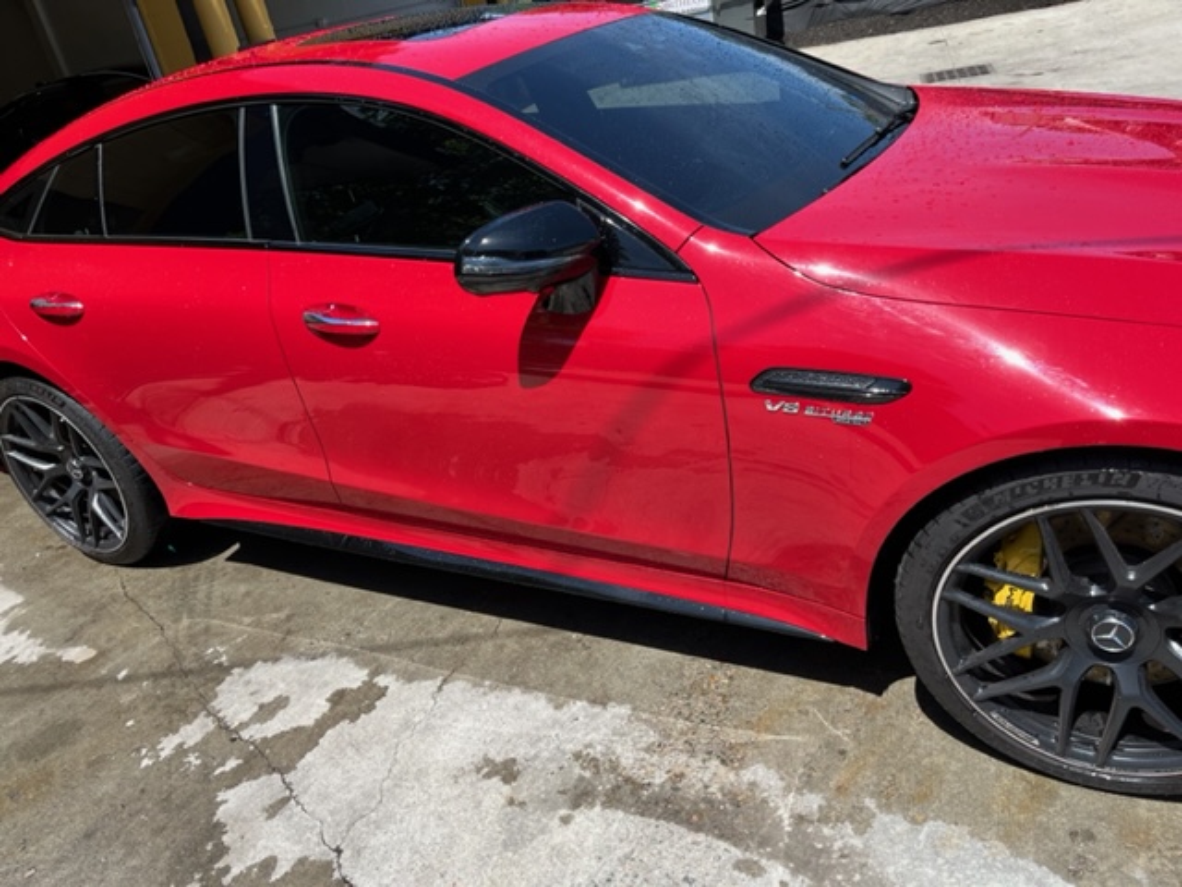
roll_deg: +12.8
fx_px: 888
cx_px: 591
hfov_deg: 67.3
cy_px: 444
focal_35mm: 26
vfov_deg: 53.1
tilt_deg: -28.8
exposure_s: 1/1517
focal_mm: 5.1
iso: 50
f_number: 1.6
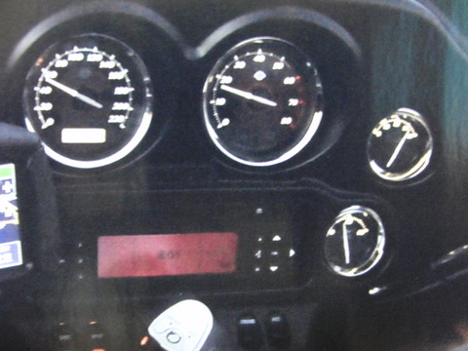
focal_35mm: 37
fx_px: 500
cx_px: 234
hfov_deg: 50.1
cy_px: 176
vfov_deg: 38.7
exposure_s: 1/5
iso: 800
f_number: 3.6
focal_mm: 6.42
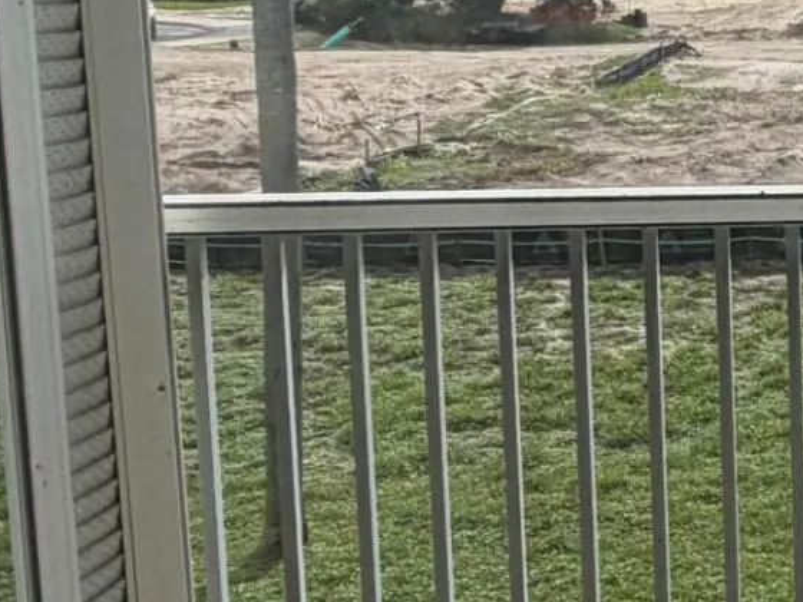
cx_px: 1312
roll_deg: +0.5
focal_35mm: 72
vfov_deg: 20.2
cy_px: 122
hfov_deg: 21.2
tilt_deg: -6.3
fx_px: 1670
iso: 40
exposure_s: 1/770
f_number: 2.2
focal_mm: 2.22
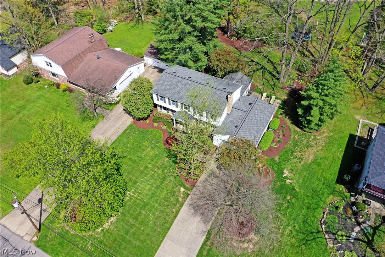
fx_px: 299
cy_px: 128
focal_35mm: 28
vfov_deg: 46.4
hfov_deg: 65.5
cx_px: 192
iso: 100
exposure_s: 1/500
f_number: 5.6
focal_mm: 10.26
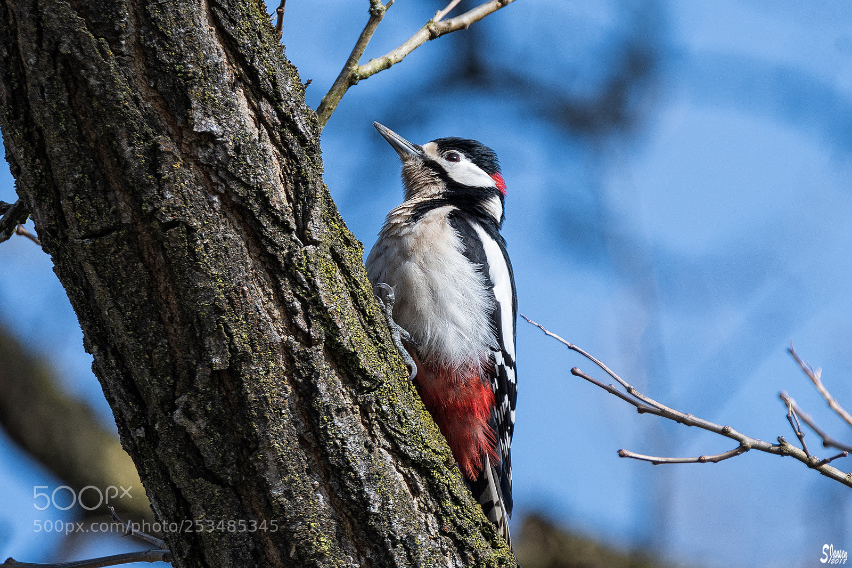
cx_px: 426
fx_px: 21294
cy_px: 284
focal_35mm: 900
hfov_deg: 2.3
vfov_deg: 1.5
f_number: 8
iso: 220
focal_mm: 600
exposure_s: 1/320
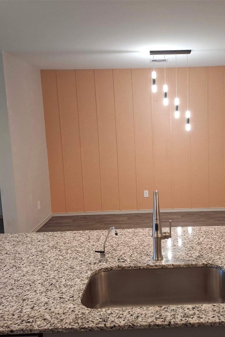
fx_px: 300
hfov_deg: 40.3
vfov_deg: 58.7
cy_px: 169
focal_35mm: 32
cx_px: 159
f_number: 1.8
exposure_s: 1/40
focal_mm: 5.54
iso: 250
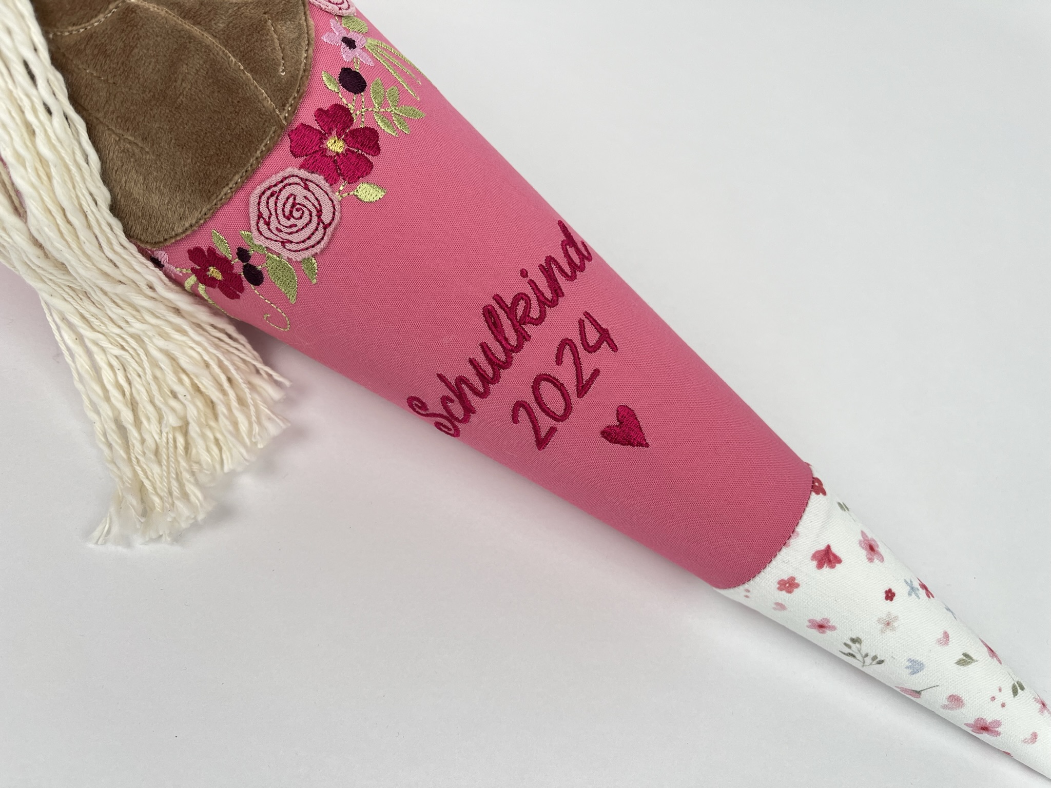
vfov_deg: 53.1
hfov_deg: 67.3
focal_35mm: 26
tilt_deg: -56.3
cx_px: 526
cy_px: 394
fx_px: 789
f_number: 1.6
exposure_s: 1/100
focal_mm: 5.1
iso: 32
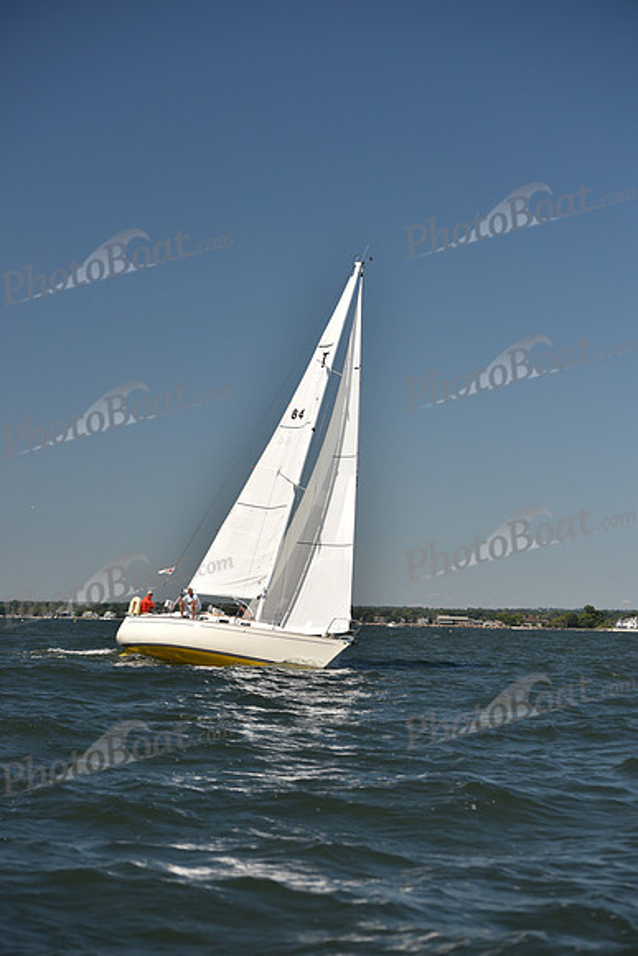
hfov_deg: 15.9
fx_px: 2285
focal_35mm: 86
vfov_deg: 23.6
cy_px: 478
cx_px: 319
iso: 250
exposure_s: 1/1250
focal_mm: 86
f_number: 4.5
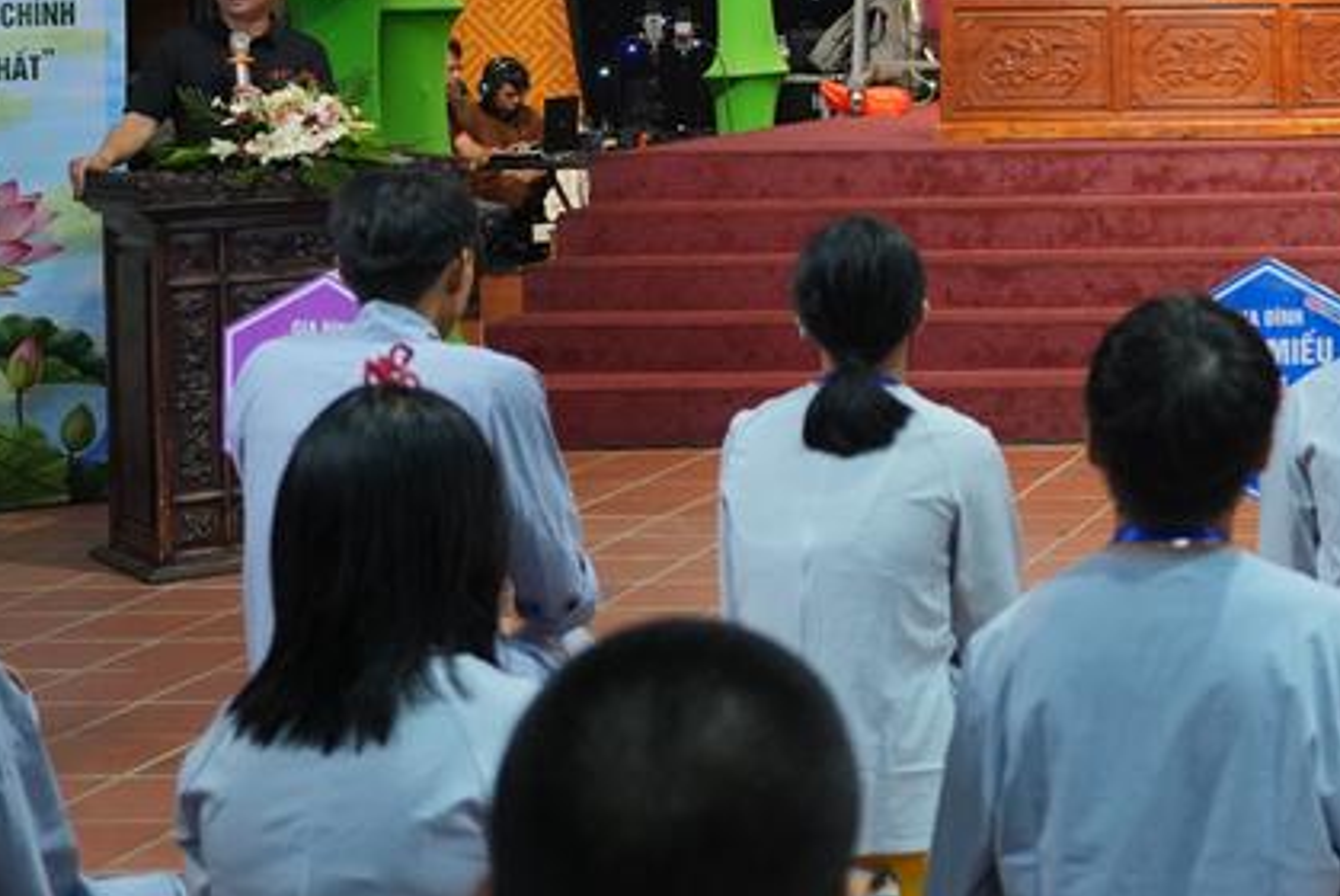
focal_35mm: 83
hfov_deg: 22.2
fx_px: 3091
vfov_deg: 16.0
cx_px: 1695
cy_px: -74
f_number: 3.2
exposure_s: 1/100
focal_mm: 29
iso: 1000
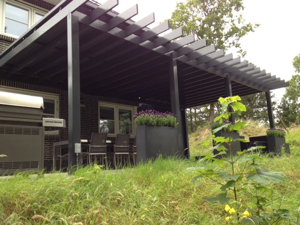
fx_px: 303
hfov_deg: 52.6
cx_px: 150
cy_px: 112
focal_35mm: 35
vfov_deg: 40.7
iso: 80
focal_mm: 4.28
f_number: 2.4
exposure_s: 1/40
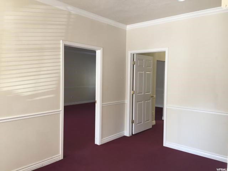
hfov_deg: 61.7
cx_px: 114
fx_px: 191
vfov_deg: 48.2
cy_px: 86
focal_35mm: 29
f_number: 2.2
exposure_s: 1/30
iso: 40
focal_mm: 4.15
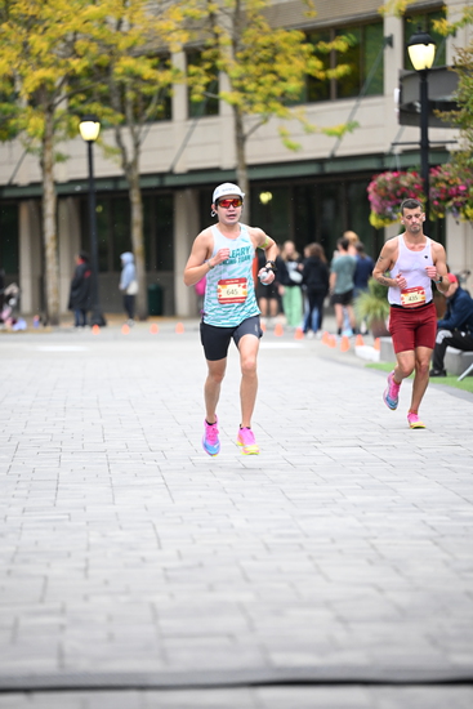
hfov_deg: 7.9
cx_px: 236
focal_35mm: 175
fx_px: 3447
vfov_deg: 11.7
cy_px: 354
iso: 1600
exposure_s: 1/1250
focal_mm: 175
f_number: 2.8
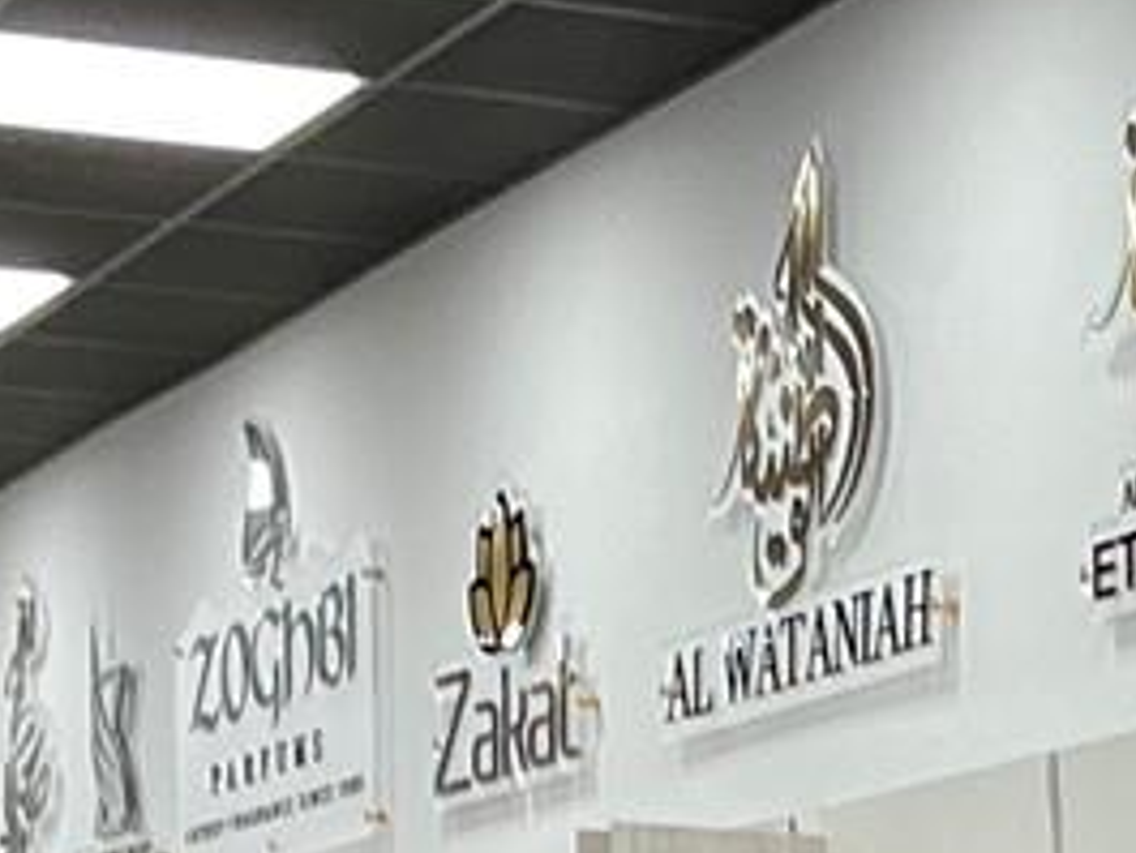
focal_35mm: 169
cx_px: 1560
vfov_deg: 8.2
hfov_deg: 11.3
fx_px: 5549
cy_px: 1963
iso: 40
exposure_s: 1/60
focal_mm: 3
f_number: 1.8
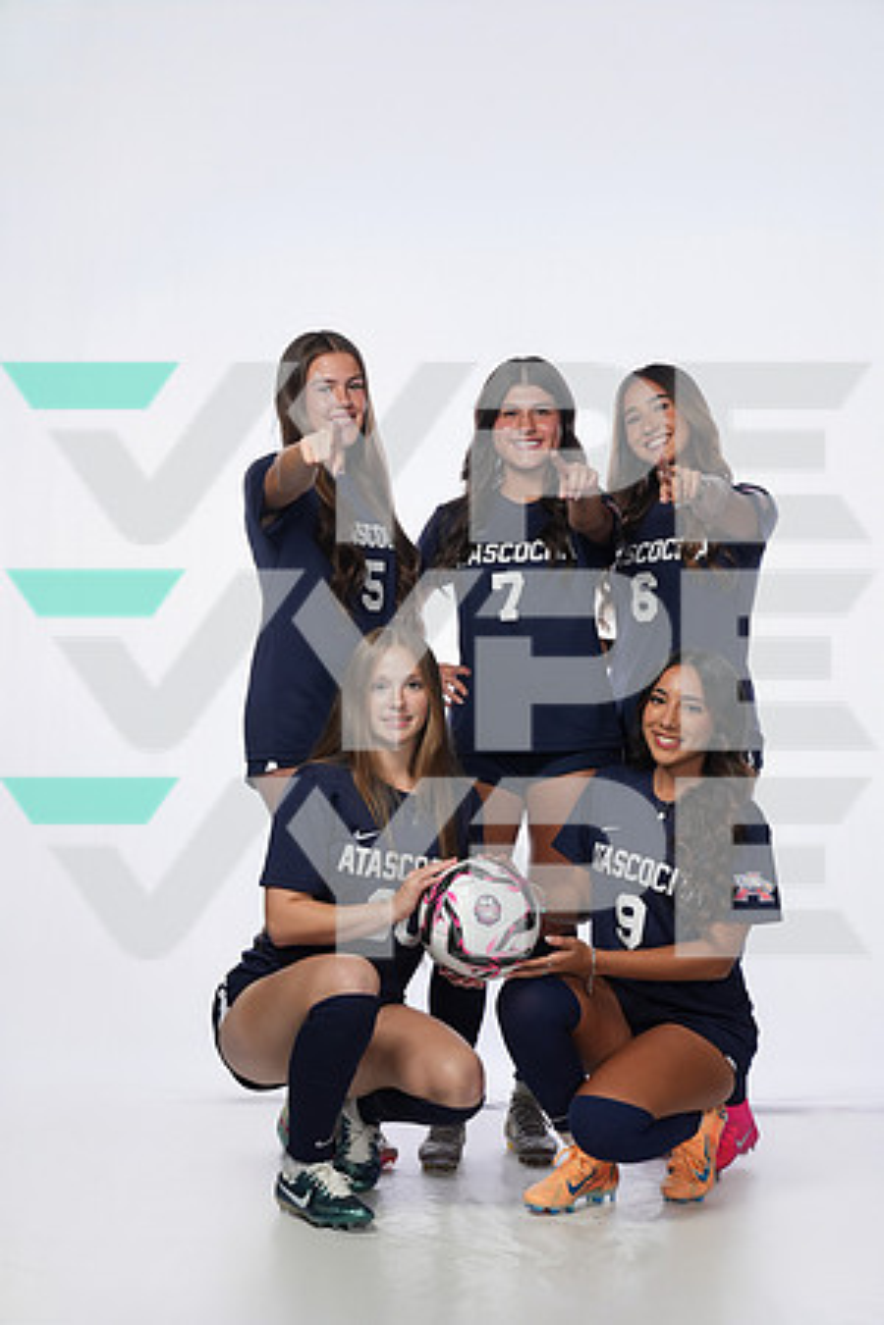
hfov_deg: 21.6
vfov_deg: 31.9
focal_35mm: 63
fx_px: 2320
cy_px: 662
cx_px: 442
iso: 800
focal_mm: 63
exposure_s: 1/250
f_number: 8
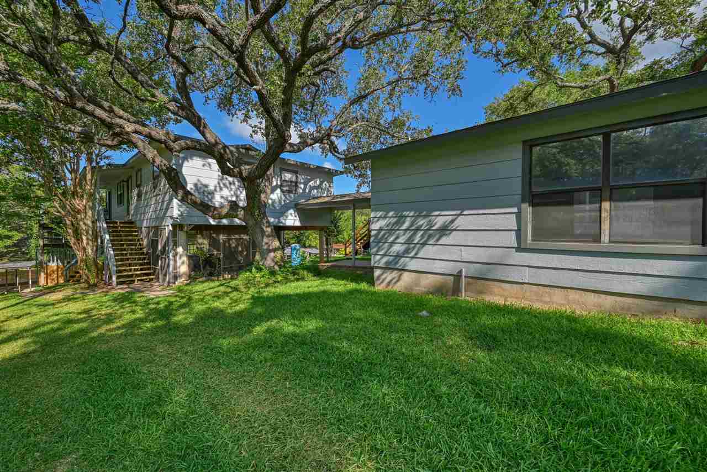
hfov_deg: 104.2
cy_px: 236
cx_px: 354
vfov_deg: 81.2
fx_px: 275
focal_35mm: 14
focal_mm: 14
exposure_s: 1/1250
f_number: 8
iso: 400
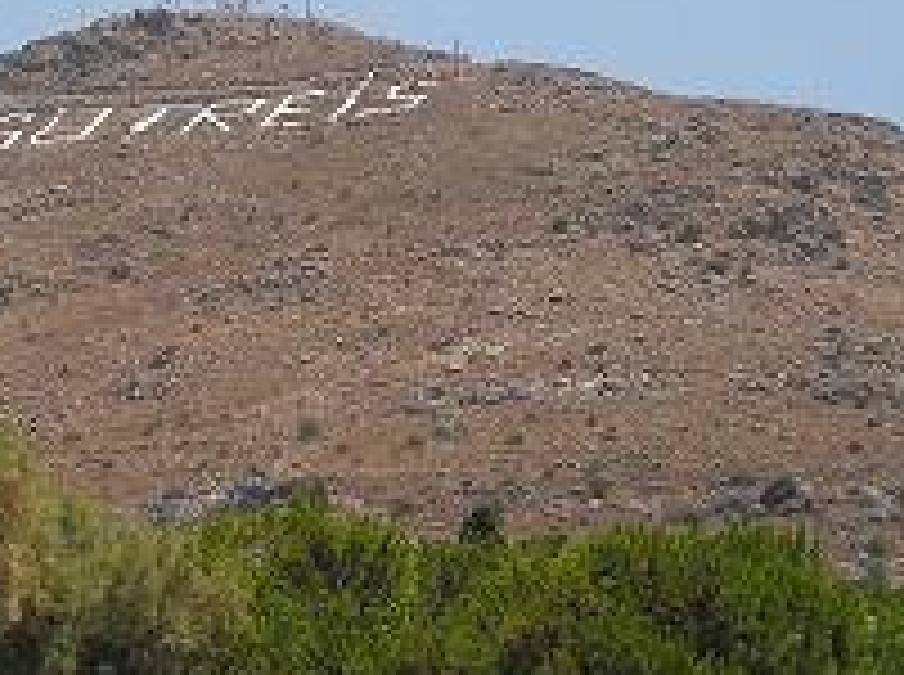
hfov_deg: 9.8
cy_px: 112
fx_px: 5240
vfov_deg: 7.4
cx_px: 76
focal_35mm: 201
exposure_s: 1/250
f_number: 9.3
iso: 118
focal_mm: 17.1
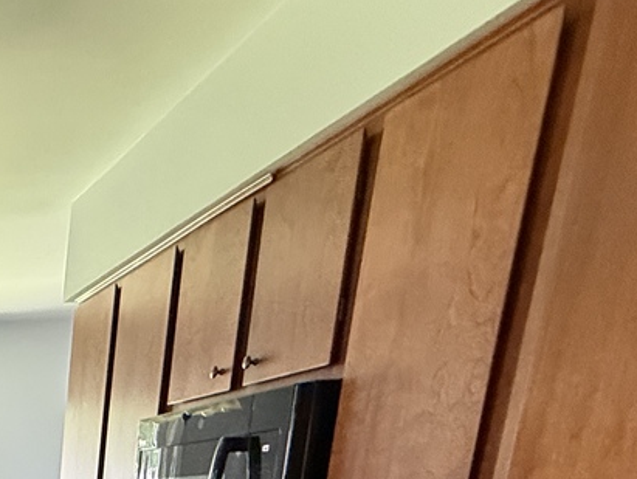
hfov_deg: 28.5
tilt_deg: -17.9
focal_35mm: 49
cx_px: -270
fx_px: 902
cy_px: 783
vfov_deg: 22.3
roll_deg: +1.8
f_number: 2.2
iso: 640
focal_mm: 2.22
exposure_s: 1/60
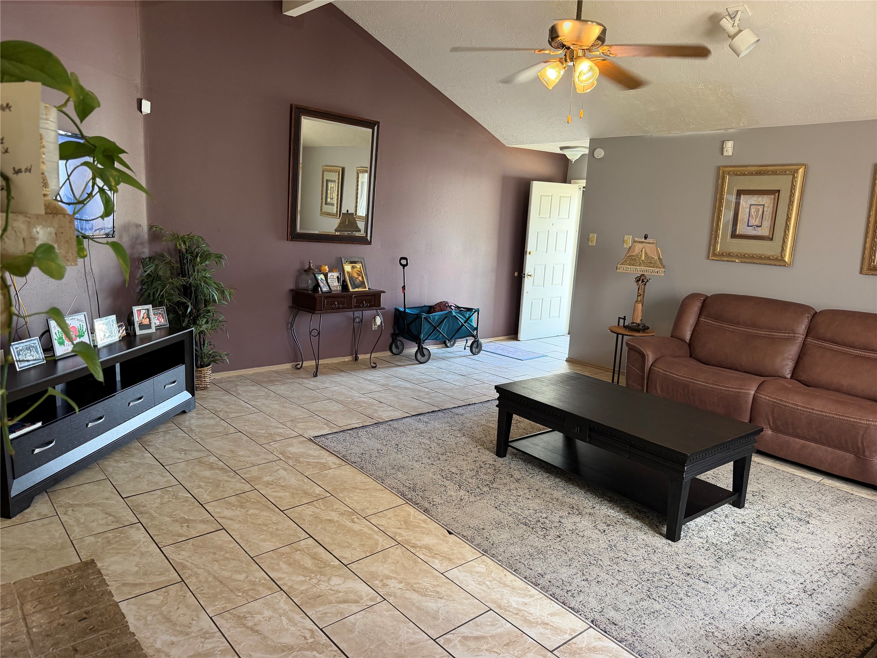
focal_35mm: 24
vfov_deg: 56.8
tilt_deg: -10.7
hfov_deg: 71.6
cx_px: 438
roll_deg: -1.7
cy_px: 329
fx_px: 608
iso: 200
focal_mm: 6.76
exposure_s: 1/60
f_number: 1.78
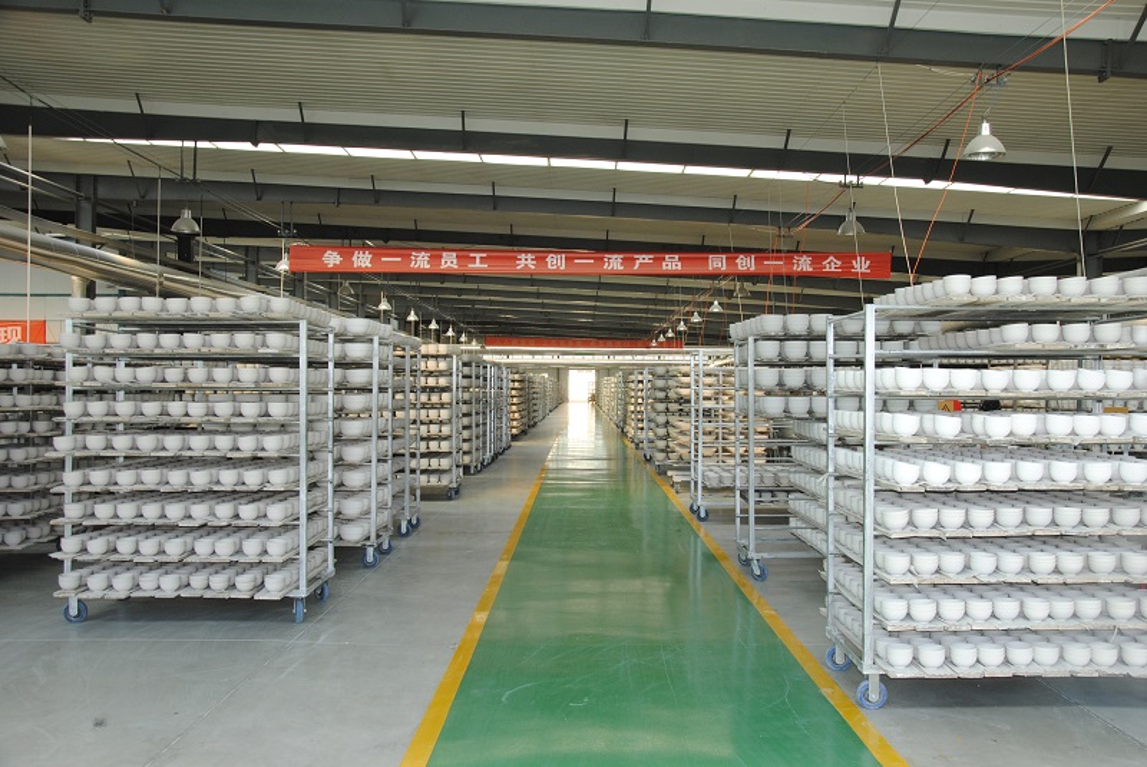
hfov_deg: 59.4
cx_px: 574
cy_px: 384
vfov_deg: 41.8
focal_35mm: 32
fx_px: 1005
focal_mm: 21
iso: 320
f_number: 7.1
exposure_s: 1/100
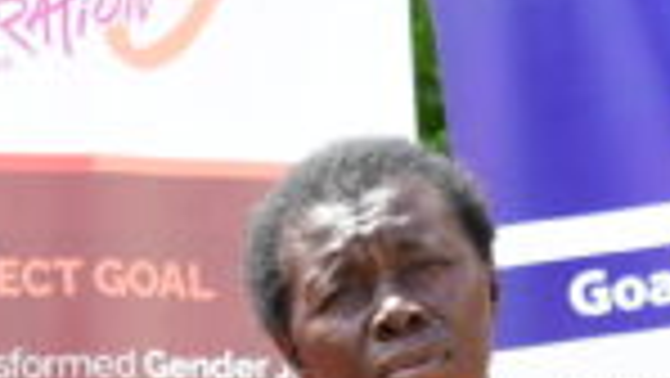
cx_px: 85
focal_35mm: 259
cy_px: 839
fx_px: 4604
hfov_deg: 8.3
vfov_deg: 4.6
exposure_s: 1/320
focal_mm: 32
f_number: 5.6
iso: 250
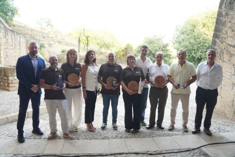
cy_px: 78
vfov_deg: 46.4
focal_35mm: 28
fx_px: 183
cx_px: 118
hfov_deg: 65.5
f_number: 6.3
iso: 1600
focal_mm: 28
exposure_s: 1/125
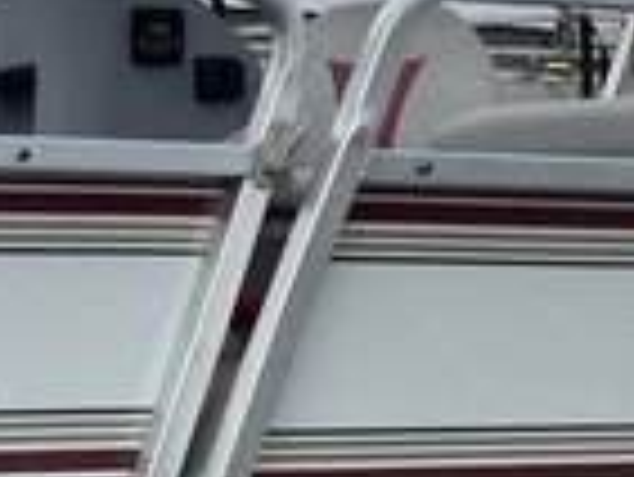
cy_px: 225
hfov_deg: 21.4
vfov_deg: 18.0
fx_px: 1503
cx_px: -207
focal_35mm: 82
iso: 25
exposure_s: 1/1626
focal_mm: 3
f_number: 1.8
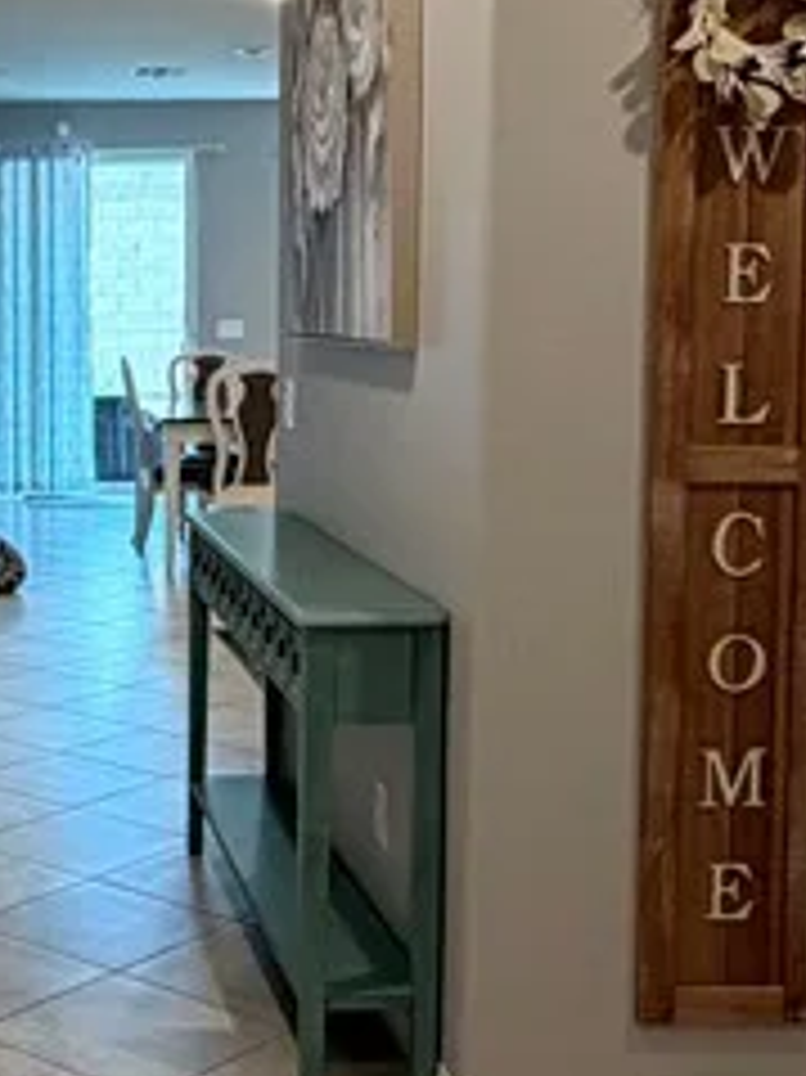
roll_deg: +1.4
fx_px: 1864
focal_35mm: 60
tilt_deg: -4.8
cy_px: 459
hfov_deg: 23.3
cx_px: -9
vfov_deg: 32.1
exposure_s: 1/60
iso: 250
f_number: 2.2
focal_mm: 2.22
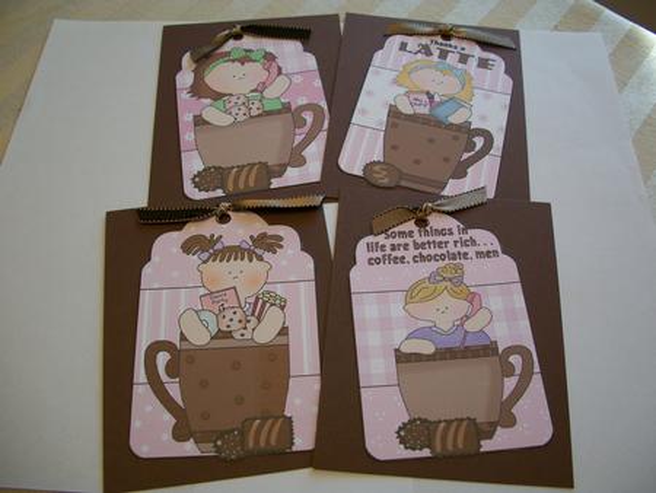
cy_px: 246
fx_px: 664
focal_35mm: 35
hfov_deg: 52.6
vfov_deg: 40.7
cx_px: 328
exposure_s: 1/125
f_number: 3.1
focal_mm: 6.3
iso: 80
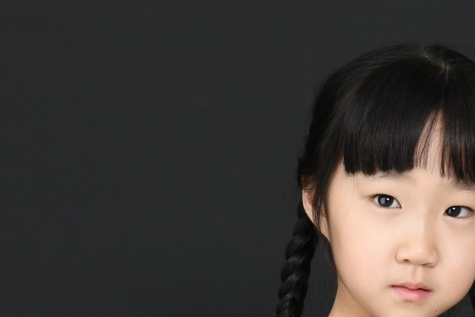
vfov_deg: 7.3
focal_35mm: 187
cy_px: 417
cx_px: 416
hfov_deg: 10.9
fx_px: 2467
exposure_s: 1/100
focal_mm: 58
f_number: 7.1
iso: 640
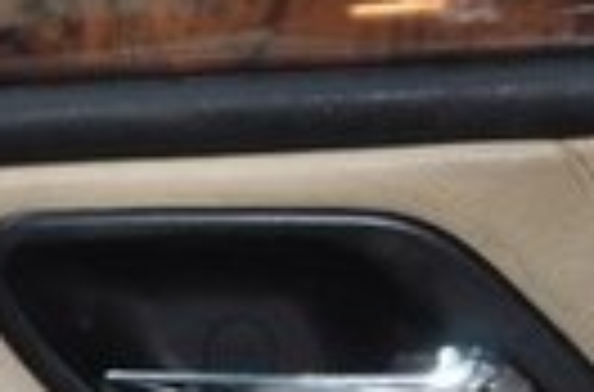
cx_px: -364
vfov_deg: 3.1
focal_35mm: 436
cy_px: 933
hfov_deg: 4.7
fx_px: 7168
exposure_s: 1/60
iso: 1250
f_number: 5
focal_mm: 58
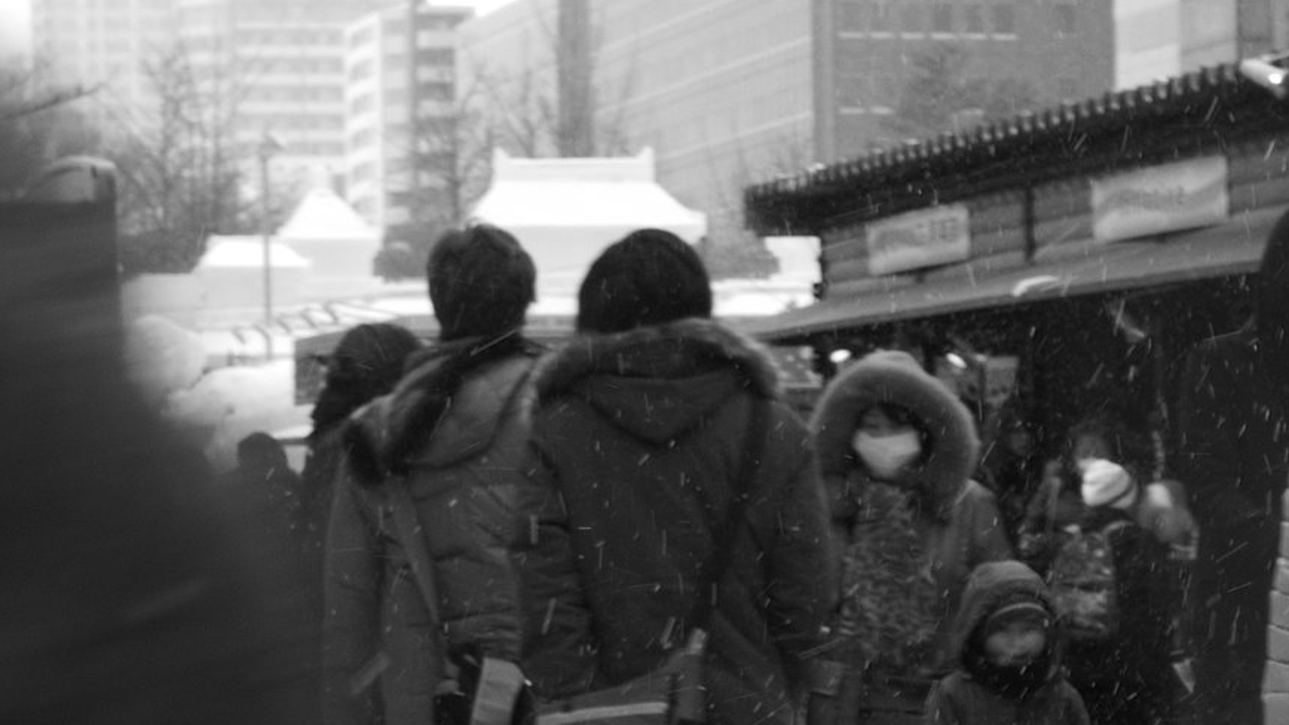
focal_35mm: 45
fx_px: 1538
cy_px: 477
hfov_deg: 45.3
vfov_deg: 26.4
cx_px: 549
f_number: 4.3
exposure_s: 1/80
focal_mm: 5.8
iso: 50
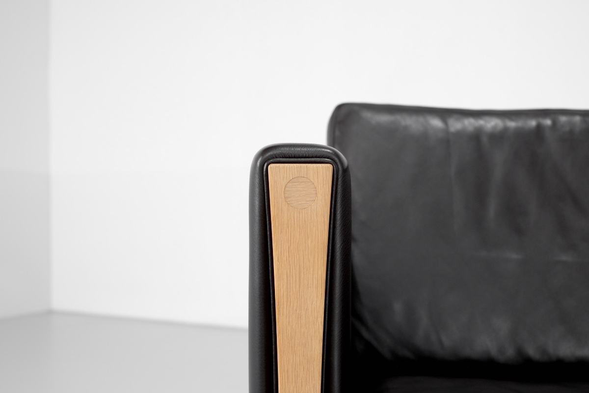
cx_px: 294
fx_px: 867
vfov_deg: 25.5
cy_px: 196
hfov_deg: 37.5
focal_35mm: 53
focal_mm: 35
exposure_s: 1/80
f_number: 4.5
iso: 800
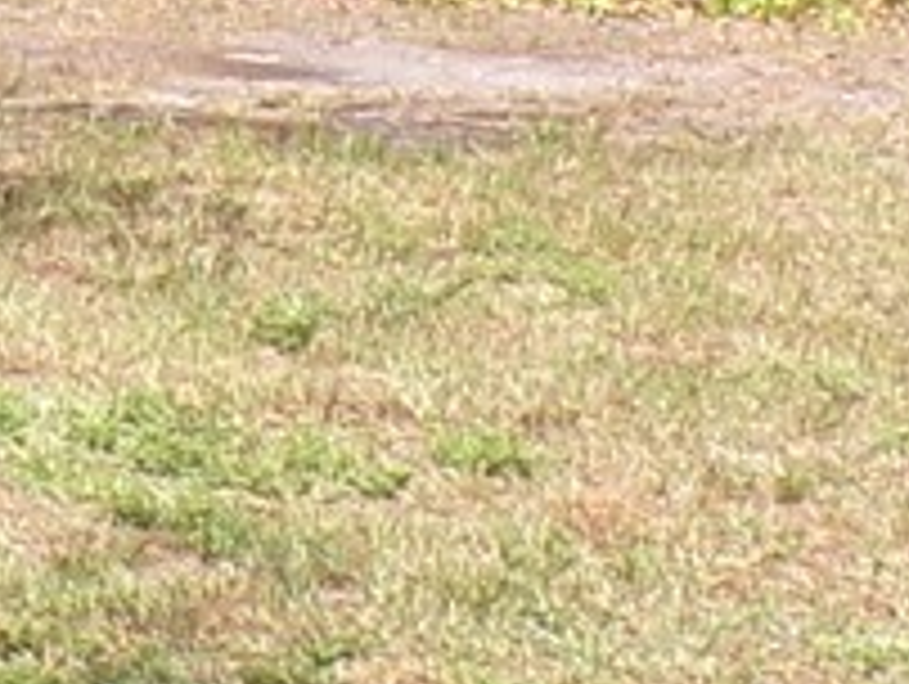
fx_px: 4995
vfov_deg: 7.5
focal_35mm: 190
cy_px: -783
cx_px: -27
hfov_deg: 10.3
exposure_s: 1/140
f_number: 5.8
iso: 80
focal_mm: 4.3
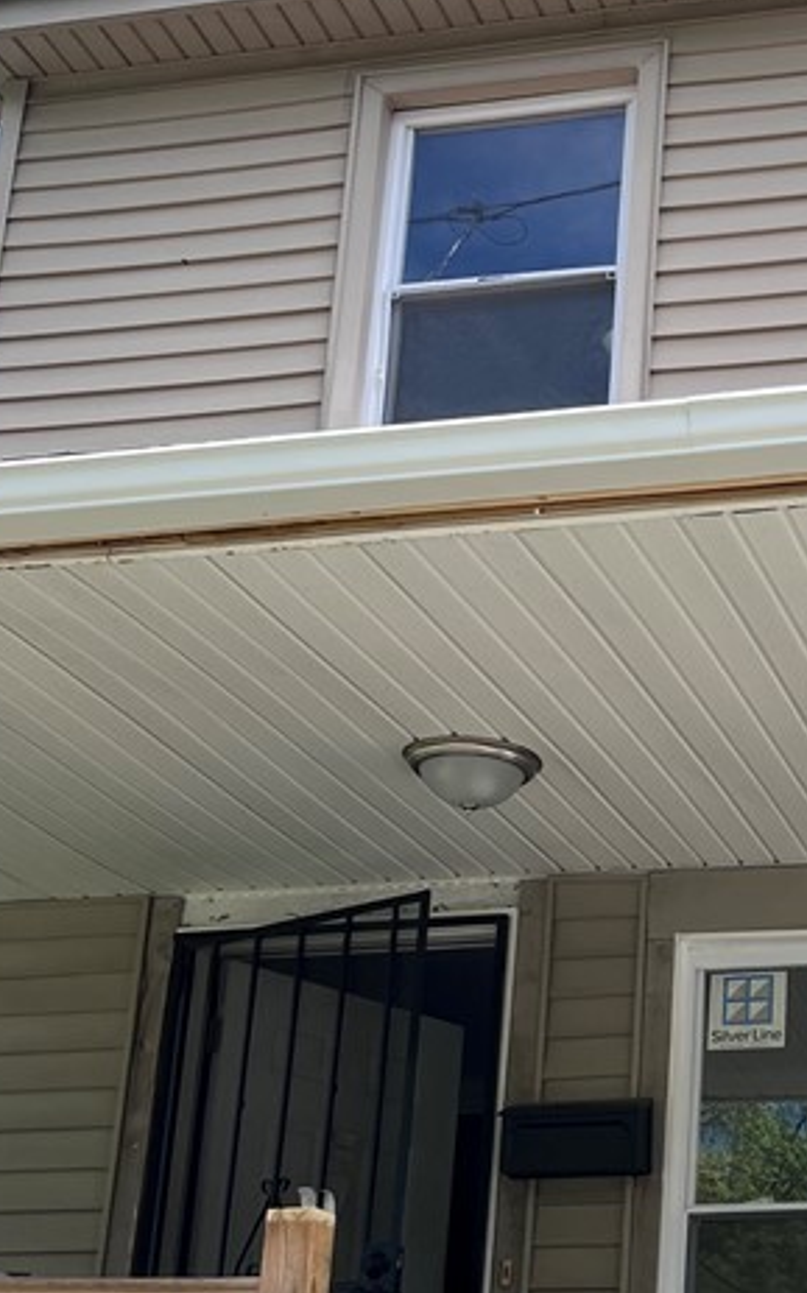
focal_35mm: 61
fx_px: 2149
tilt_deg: +19.9
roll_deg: +0.8
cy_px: 896
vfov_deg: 33.1
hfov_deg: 20.3
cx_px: 896
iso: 50
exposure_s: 1/1776
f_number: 1.6
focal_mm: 5.1
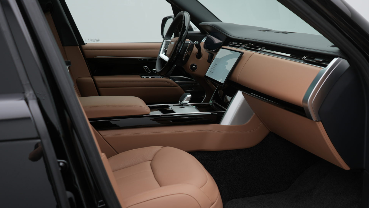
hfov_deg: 51.0
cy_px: 131
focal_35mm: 39
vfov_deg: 30.3
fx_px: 382
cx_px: 235
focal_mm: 28
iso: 125
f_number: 3.5
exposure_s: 1/30
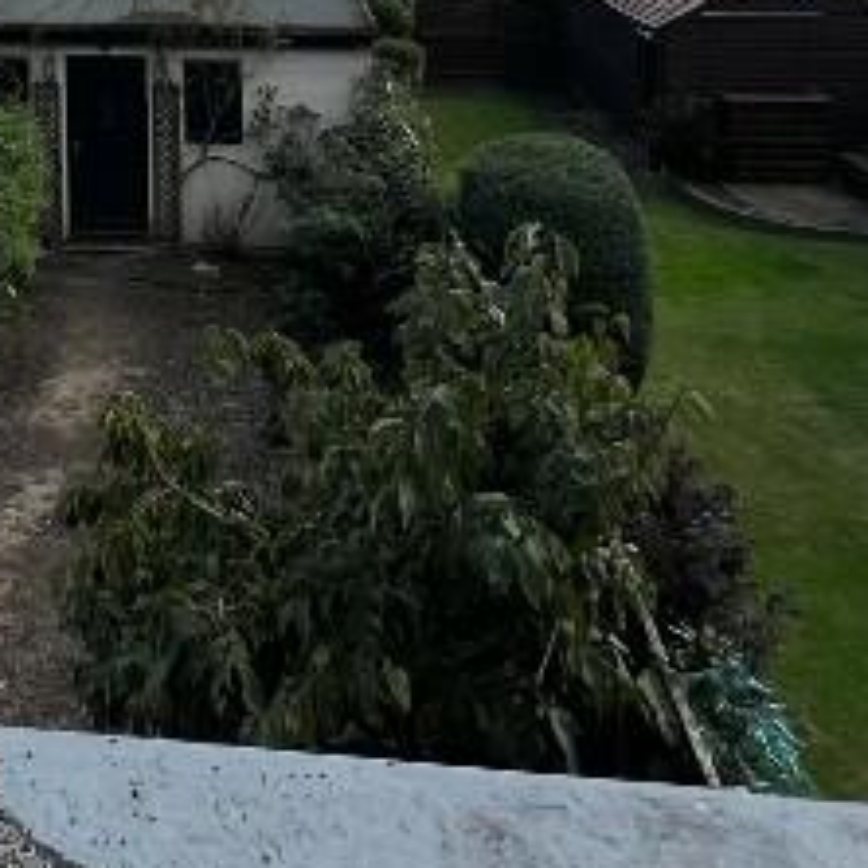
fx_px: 1504
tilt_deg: +6.4
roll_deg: +0.2
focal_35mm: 53
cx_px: -59
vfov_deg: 26.6
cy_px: -297
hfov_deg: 29.4
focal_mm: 1.57
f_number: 1.8
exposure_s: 1/1179
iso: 32
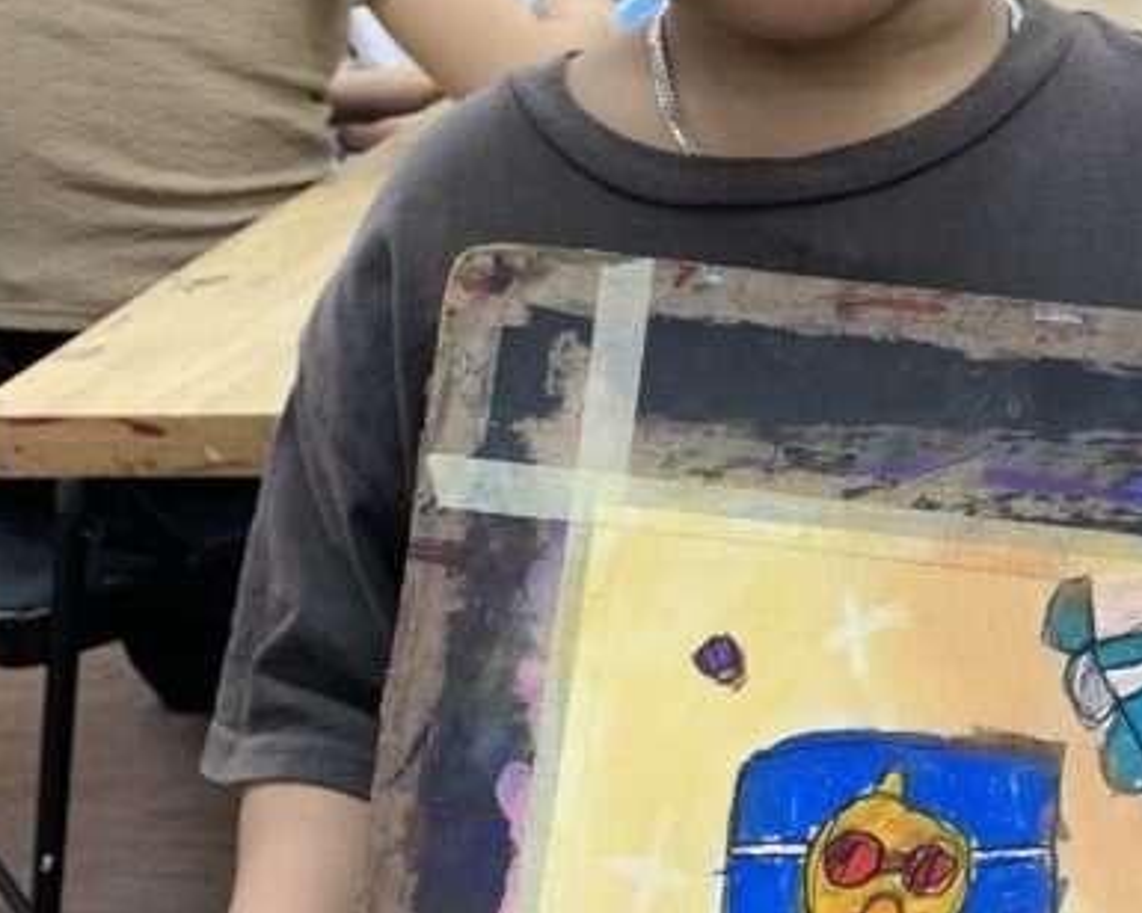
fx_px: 2231
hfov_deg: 28.0
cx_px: 937
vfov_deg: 23.1
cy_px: 501
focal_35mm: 66
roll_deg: +3.2
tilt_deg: -21.3
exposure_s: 1/121
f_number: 1.8
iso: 80
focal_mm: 4.25
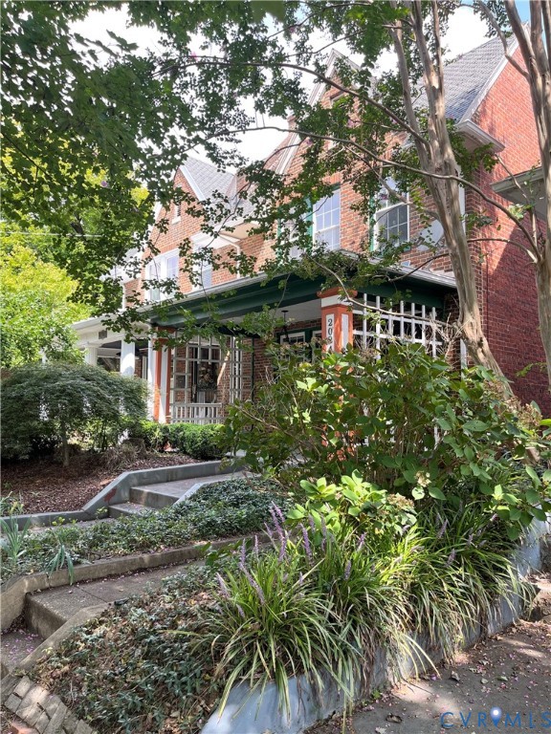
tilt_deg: +5.4
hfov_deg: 53.1
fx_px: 552
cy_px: 367
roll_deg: -0.9
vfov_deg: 67.3
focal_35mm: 26
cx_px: 276
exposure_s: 1/375
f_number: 1.6
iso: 50
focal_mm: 5.1
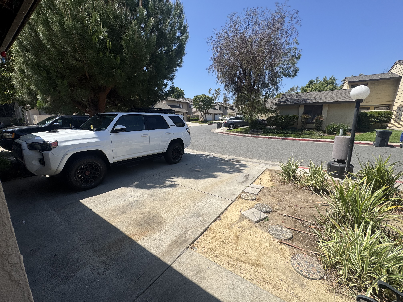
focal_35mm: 14
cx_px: 202
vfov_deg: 85.7
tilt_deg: -12.3
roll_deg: +0.7
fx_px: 163
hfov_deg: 102.1
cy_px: 151
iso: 40
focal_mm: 2.22
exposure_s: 1/1832
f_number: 2.2
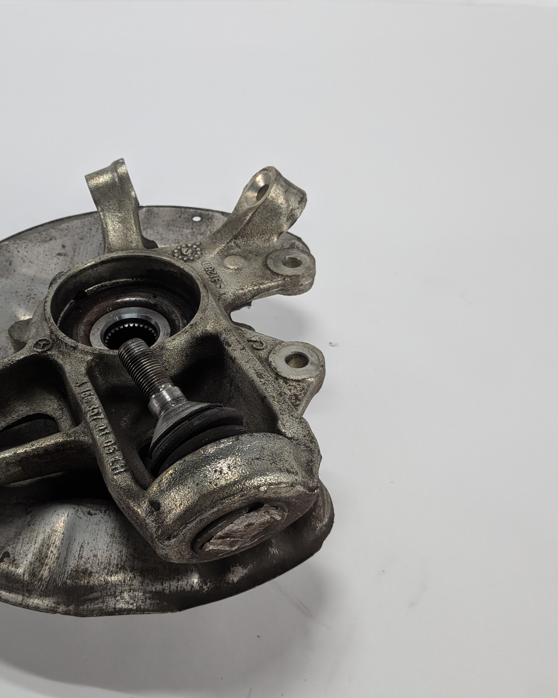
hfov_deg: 44.5
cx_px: 150
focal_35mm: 32
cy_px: 351
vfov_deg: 55.7
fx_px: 660
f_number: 1.7
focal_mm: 4.53
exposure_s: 1/446
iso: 38
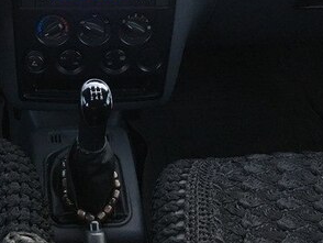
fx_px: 607
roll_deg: -0.9
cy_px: -23
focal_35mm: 65
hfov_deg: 29.1
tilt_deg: -32.2
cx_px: 59
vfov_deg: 21.5
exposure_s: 1/20
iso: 200
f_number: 2.2
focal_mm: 4.15
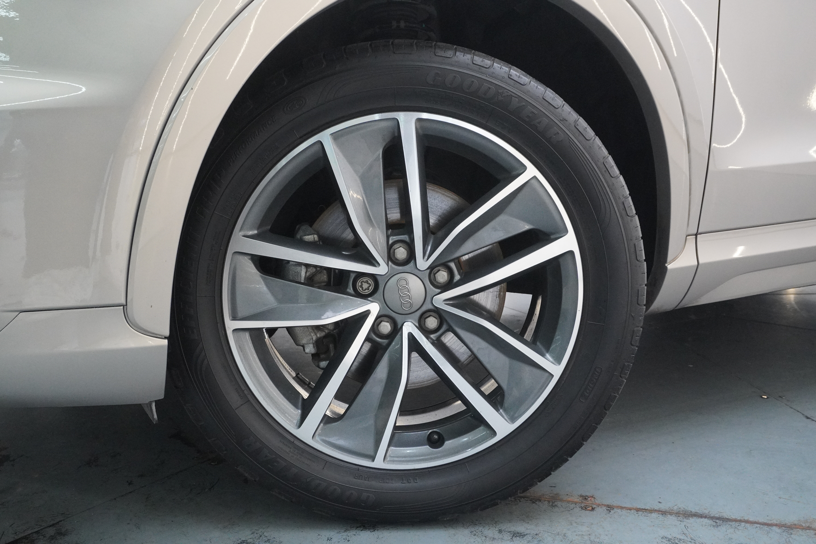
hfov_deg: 53.1
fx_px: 816
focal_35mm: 36
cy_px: 272
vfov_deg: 36.9
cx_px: 408
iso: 4000
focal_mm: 24
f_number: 6.3
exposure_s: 1/80
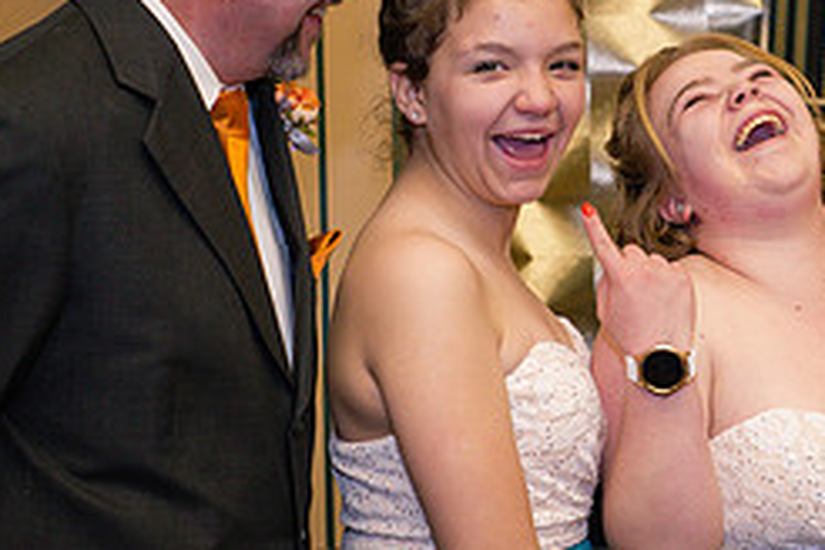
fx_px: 2704
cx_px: 765
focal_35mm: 118
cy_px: 119
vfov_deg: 11.6
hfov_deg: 17.1
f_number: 5
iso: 800
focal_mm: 50
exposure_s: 1/125
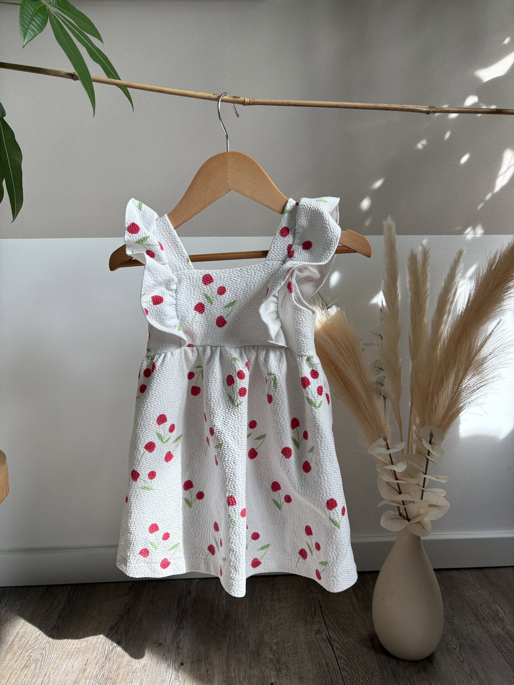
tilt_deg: -7.0
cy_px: 342
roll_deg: +1.0
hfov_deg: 53.1
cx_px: 257
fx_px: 515
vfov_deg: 67.3
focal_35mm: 26
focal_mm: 5.96
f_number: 1.6
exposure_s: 1/223
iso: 50
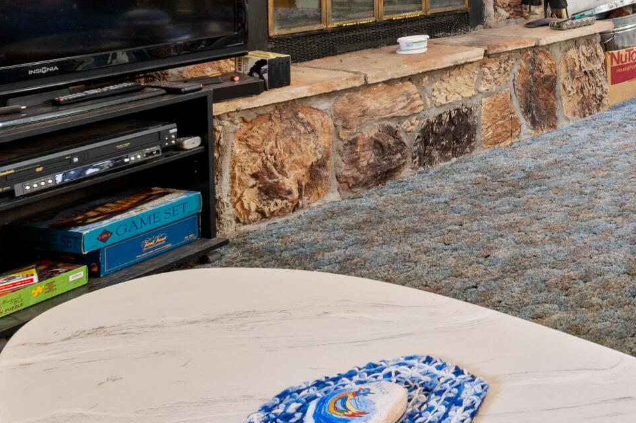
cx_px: 847
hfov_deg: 32.3
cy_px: -96
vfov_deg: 26.7
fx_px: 777
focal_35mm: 44
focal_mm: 14
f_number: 9
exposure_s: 1.6
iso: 400
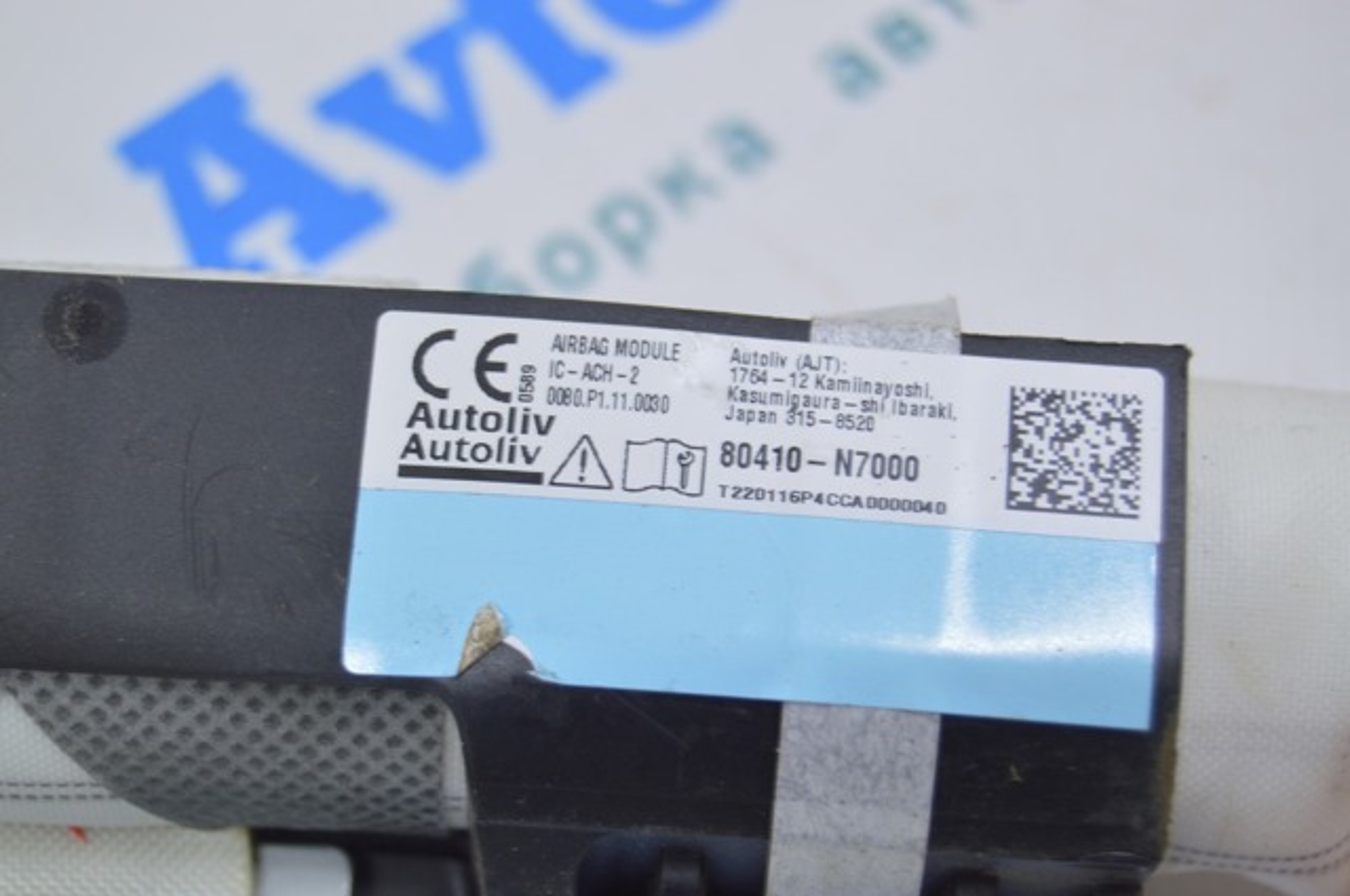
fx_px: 3090
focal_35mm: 82
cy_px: 448
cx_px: 675
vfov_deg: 16.5
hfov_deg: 24.6
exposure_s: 1/20
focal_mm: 55
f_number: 5.6
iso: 400
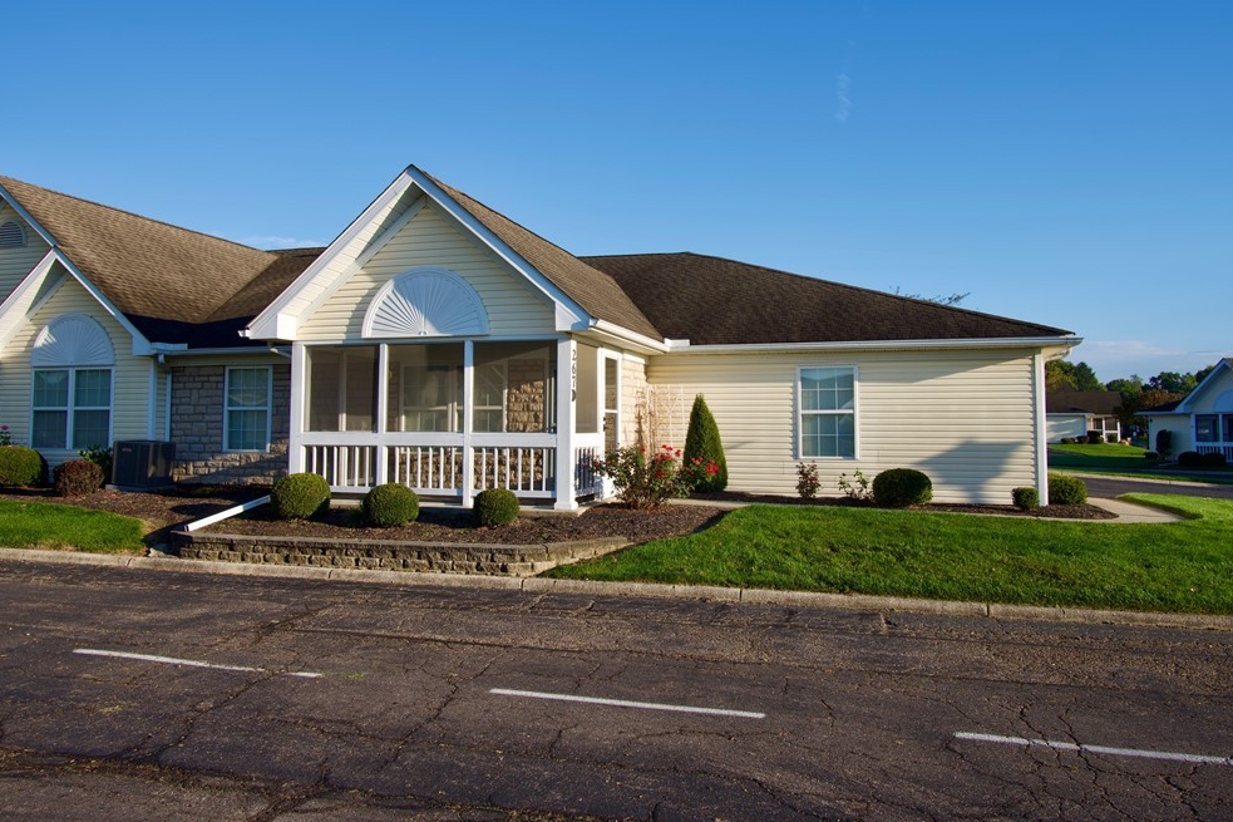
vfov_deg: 49.5
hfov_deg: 69.4
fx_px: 890
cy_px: 382
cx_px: 617
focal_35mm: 26
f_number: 8
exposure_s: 1/100
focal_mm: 12
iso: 100
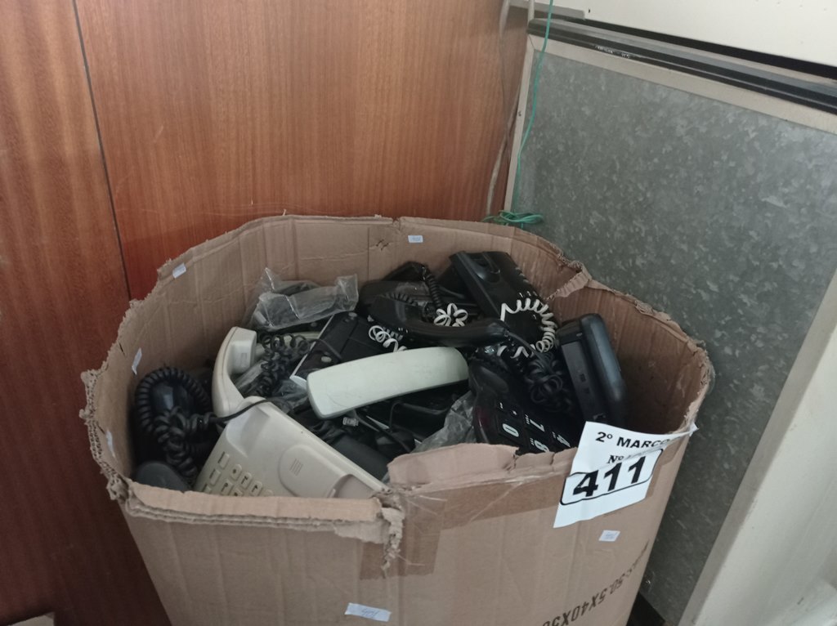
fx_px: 676
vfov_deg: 49.7
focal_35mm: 28
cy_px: 313
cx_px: 418
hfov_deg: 63.5
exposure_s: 1/20
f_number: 1.79
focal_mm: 4.7
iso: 879
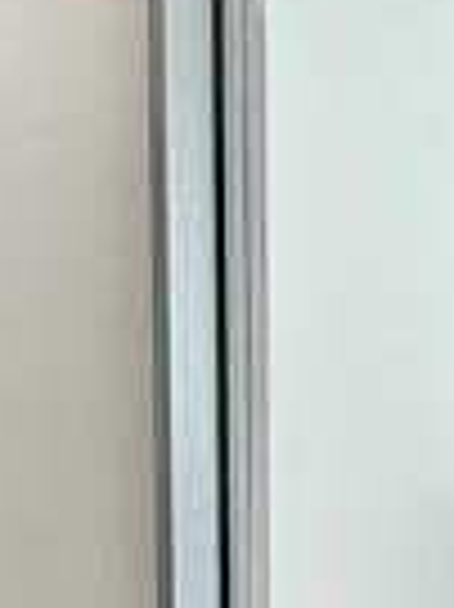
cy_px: 941
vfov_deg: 9.7
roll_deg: -0.5
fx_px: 3450
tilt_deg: -9.2
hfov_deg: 7.5
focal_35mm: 197
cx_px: 490
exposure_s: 1/120
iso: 50
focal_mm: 5.1
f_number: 1.6
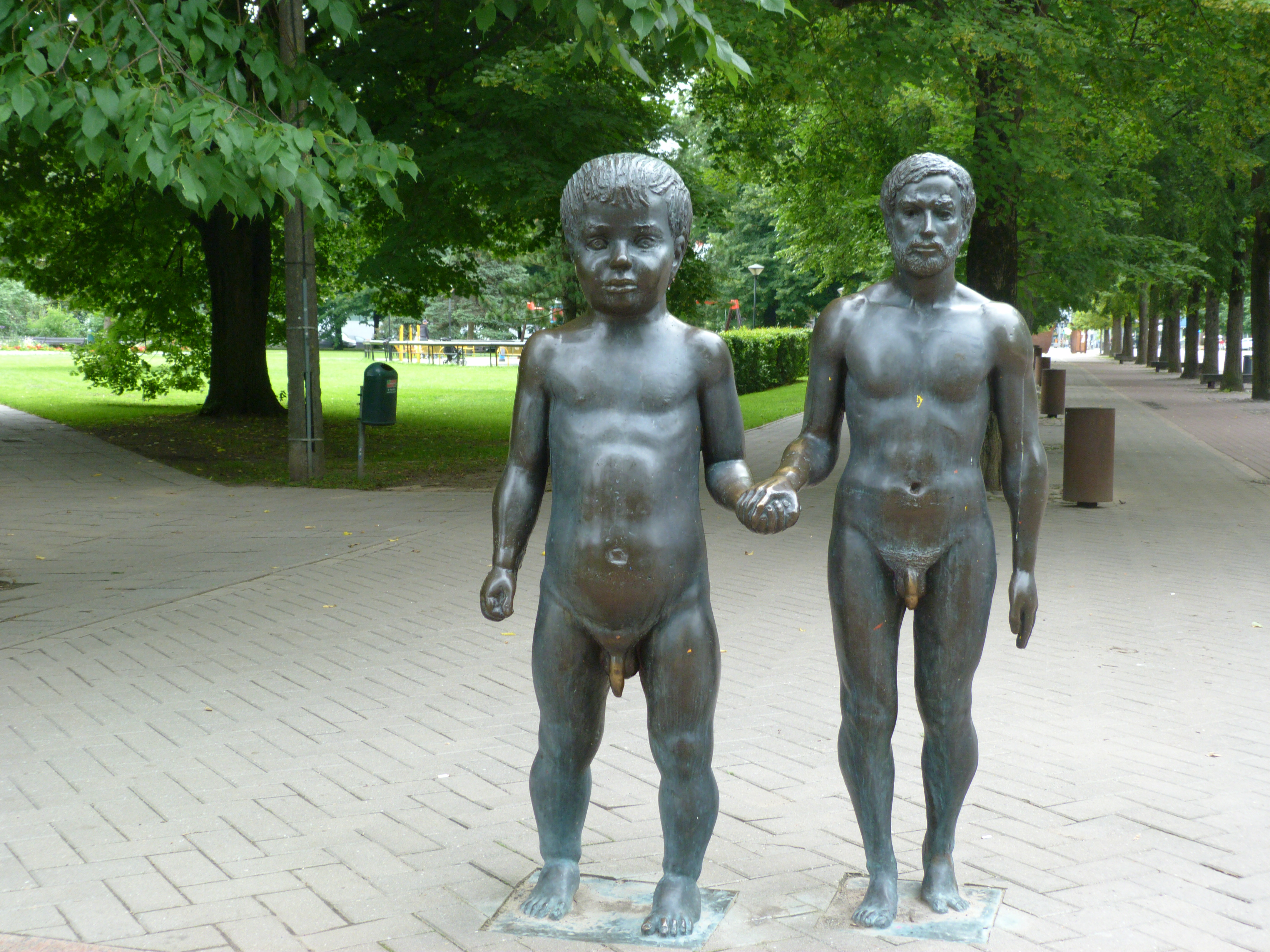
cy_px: 476
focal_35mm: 45
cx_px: 635
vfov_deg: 32.2
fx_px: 1651
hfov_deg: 42.1
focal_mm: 8.1
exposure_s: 1/60
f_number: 3.2
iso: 100
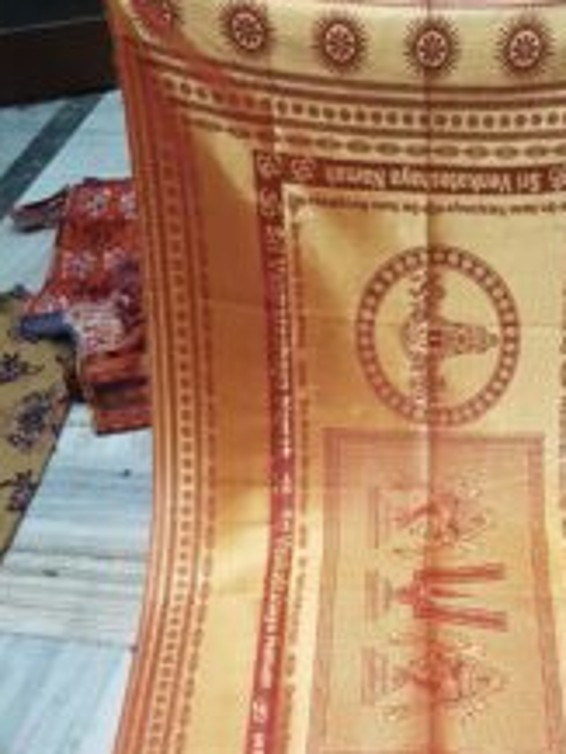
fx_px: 1045
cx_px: 451
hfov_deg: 29.6
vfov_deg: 37.8
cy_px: 632
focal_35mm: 48
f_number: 1.7
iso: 200
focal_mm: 4.2
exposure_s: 1/25
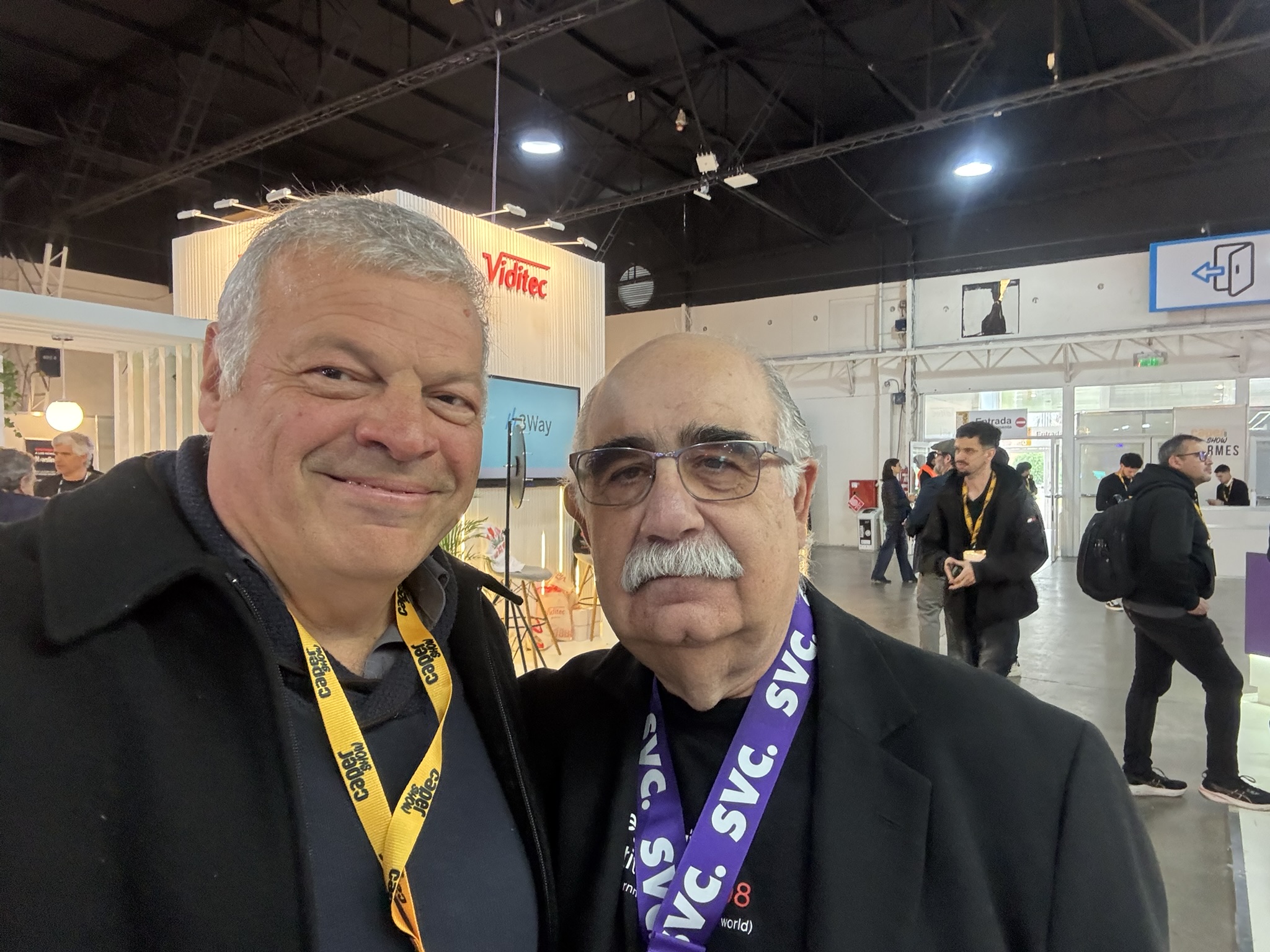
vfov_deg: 58.9
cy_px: 476
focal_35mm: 23
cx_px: 635
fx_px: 844
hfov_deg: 73.9
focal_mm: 2.69
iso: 320
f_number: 1.9
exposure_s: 1/50
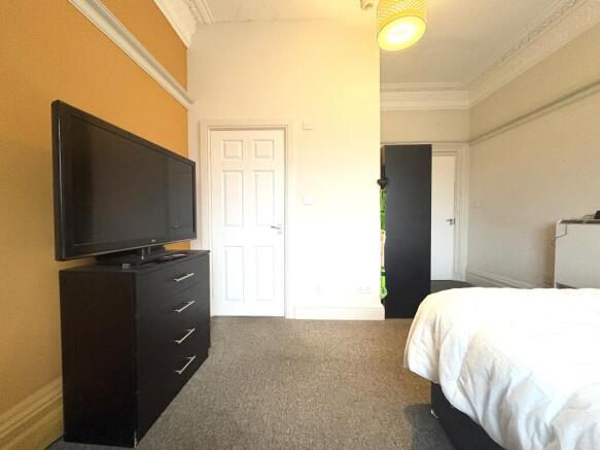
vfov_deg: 85.7
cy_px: 225
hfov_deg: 102.1
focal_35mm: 14
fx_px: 243
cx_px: 300
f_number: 2.2
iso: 640
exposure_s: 1/60
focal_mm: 2.22
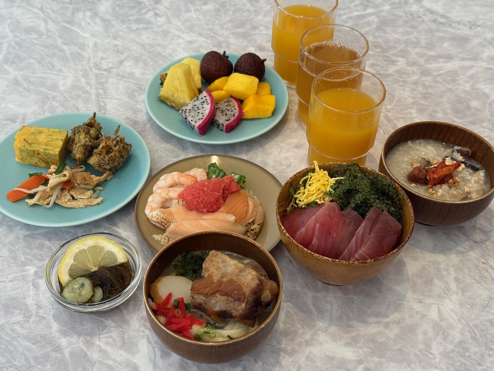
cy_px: 186
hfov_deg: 39.7
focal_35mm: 48
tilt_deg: -46.4
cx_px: 247
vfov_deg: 30.3
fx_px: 685
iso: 64
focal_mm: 6.76
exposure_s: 1/361
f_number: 1.78
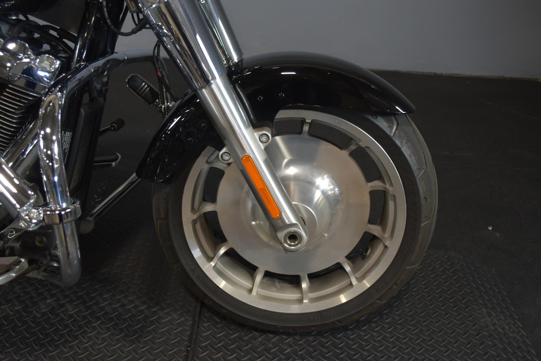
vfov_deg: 40.0
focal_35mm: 33
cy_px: 180
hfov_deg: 57.2
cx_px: 270
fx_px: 496
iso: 560
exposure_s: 1/30
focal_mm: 22
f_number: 3.8
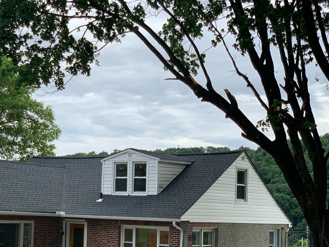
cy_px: 179
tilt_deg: +0.1
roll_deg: -2.0
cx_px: 90
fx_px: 751
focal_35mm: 79
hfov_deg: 24.5
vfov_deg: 18.6
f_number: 2.4
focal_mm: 6
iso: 16
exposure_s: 1/417
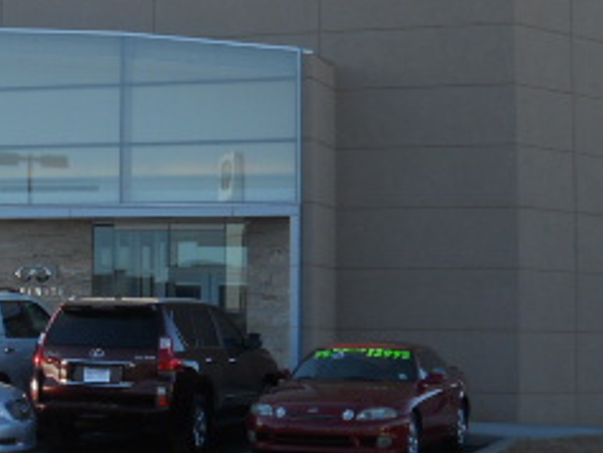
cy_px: 127
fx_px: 2161
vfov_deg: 11.9
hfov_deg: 15.6
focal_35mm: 124
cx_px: -3
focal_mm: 8.2
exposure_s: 1/320
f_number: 4.3
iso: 80
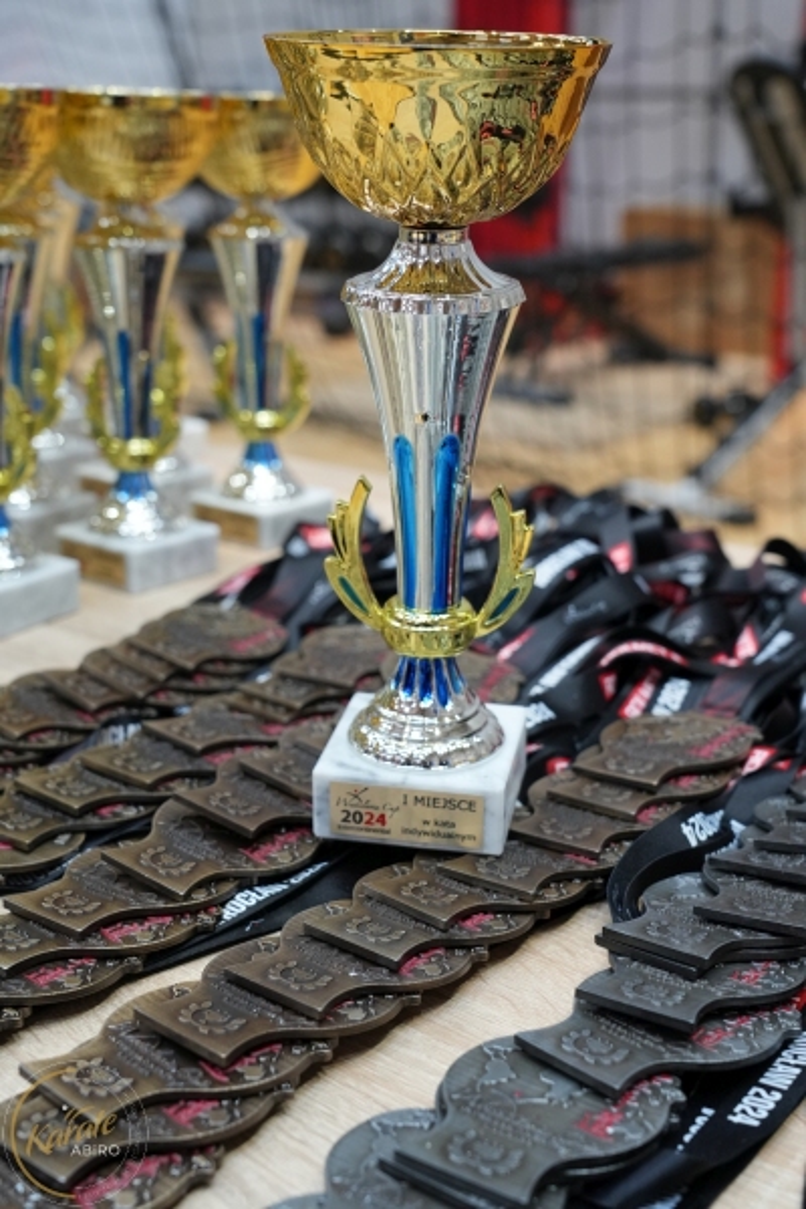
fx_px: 1545
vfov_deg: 42.7
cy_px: 604
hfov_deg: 29.2
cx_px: 403
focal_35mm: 46
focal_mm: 46
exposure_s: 1/250
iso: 3200
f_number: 5.6
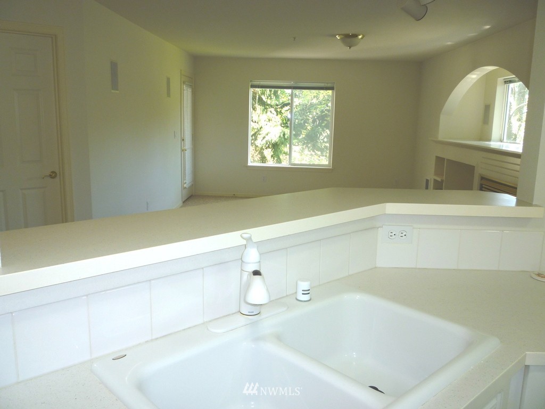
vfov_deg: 48.2
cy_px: 204
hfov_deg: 61.7
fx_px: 457
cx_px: 272
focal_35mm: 29
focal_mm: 5.2
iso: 100
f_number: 3.3
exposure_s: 1/30
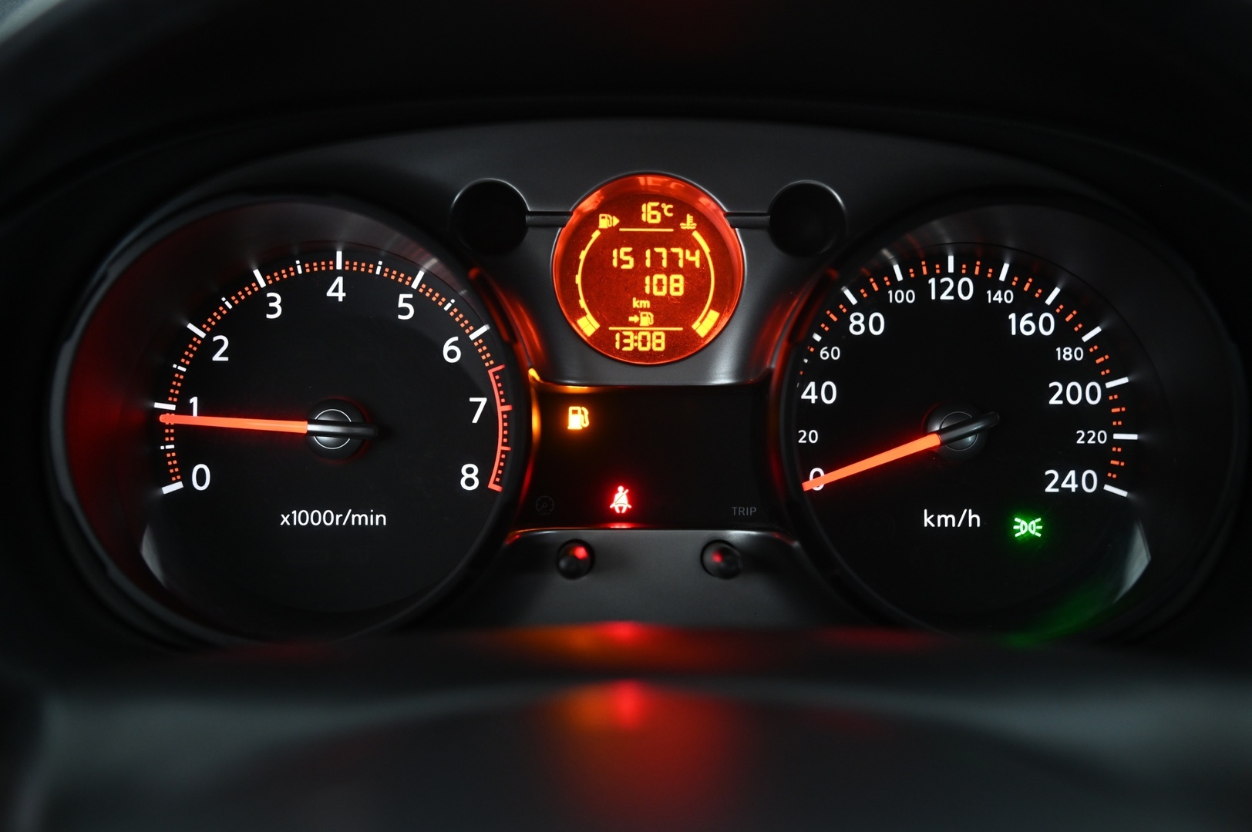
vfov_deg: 30.5
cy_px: 416
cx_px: 626
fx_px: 1529
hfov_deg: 44.5
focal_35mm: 44
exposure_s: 1/20
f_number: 4
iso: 2000
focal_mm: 44
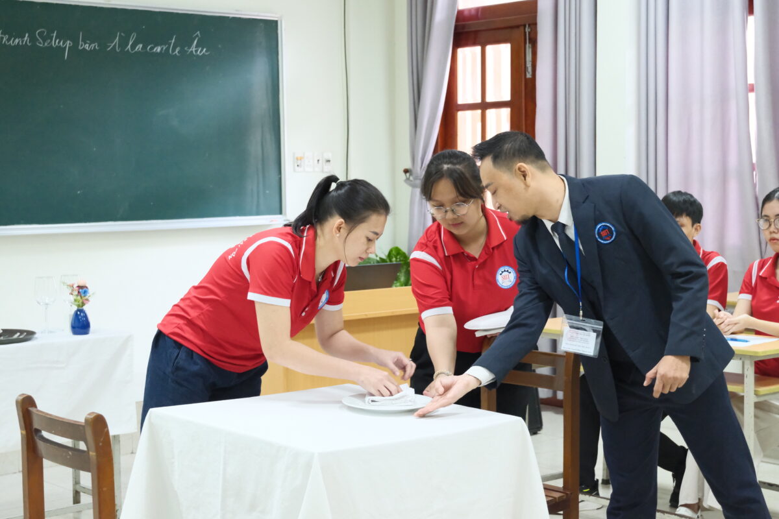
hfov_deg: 33.9
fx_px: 1277
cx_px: 390
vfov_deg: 23.0
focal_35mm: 59
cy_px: 260
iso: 6400
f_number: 4.2
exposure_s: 1/120
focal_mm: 39.6
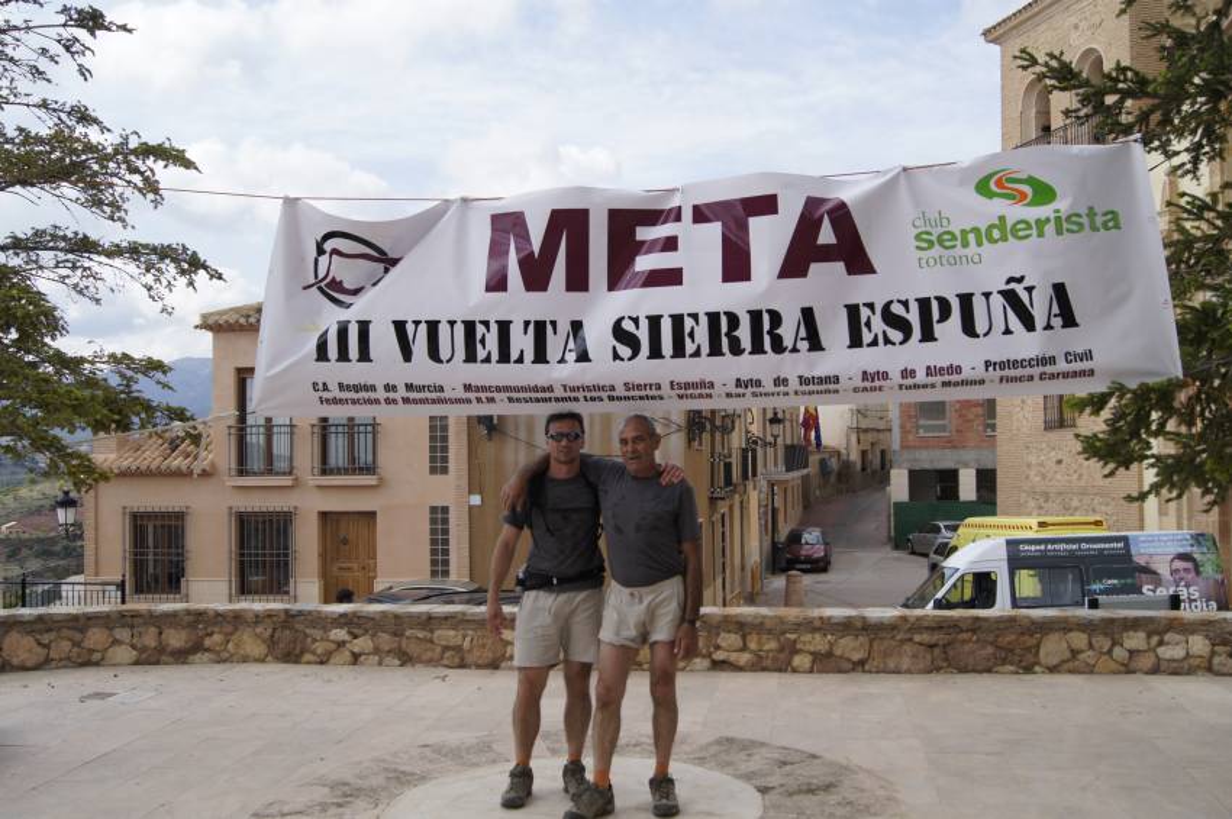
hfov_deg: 57.3
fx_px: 1128
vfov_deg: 39.9
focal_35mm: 33
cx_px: 616
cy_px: 410
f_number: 5
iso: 200
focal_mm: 22
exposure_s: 1/1000
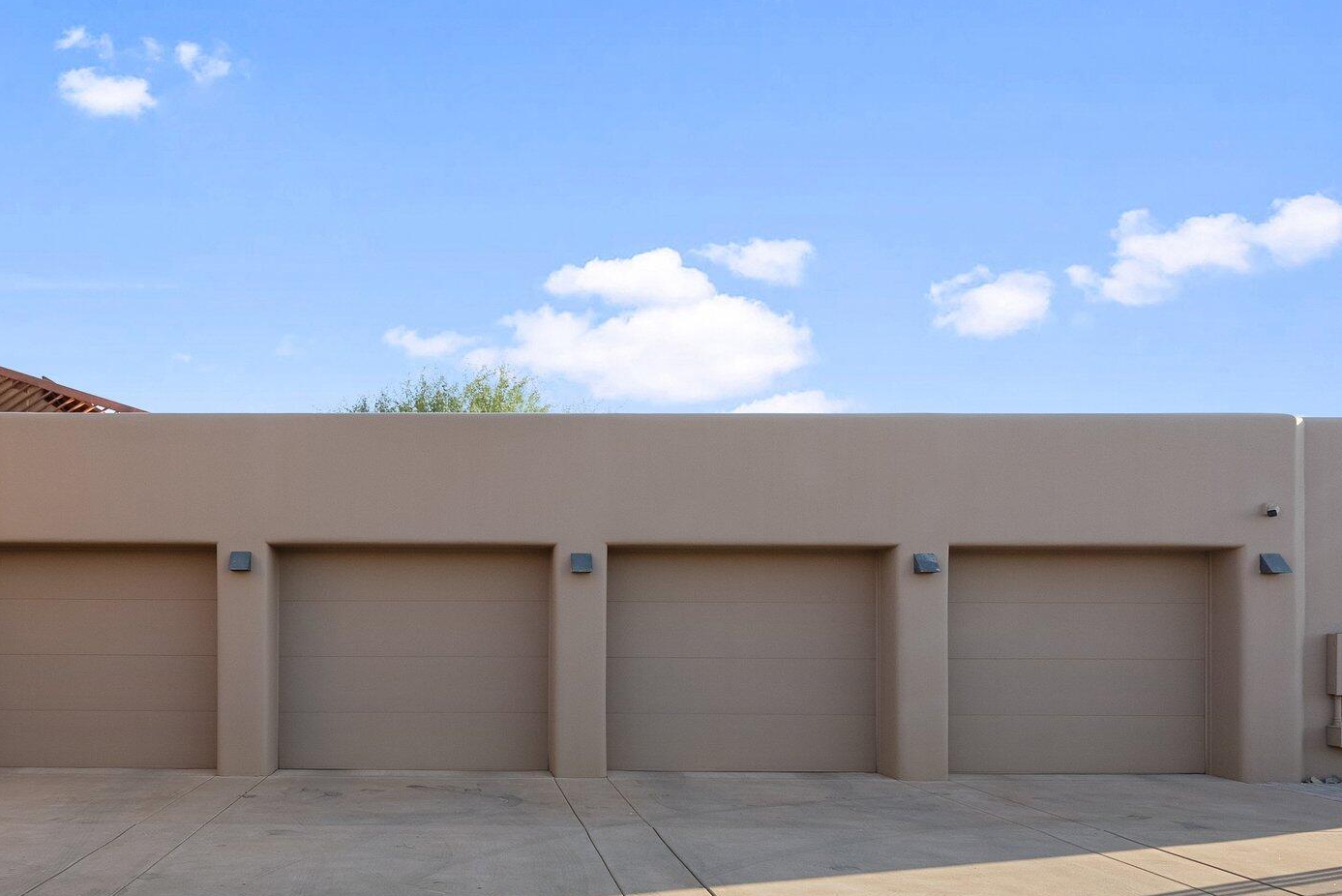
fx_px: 1156
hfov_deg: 58.9
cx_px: 446
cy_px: 639
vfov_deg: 41.5
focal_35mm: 31
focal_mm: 21
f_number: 8
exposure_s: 1/640
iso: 800
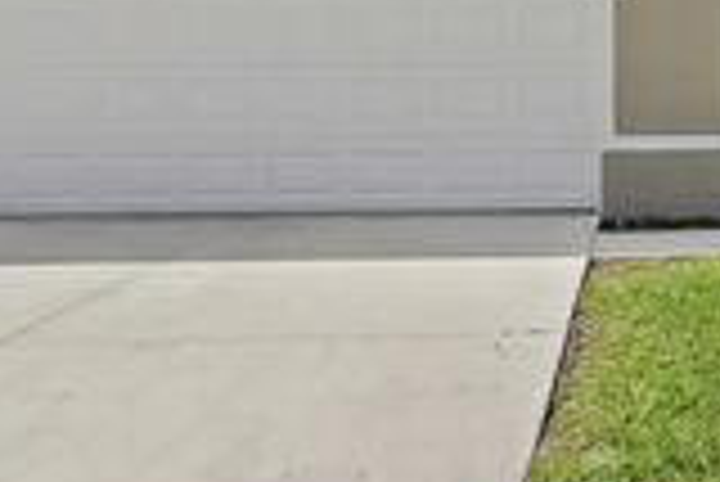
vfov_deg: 23.7
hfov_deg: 33.4
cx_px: 675
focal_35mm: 56
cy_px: 70
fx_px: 1121
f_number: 9
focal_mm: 14
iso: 250
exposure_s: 1/320
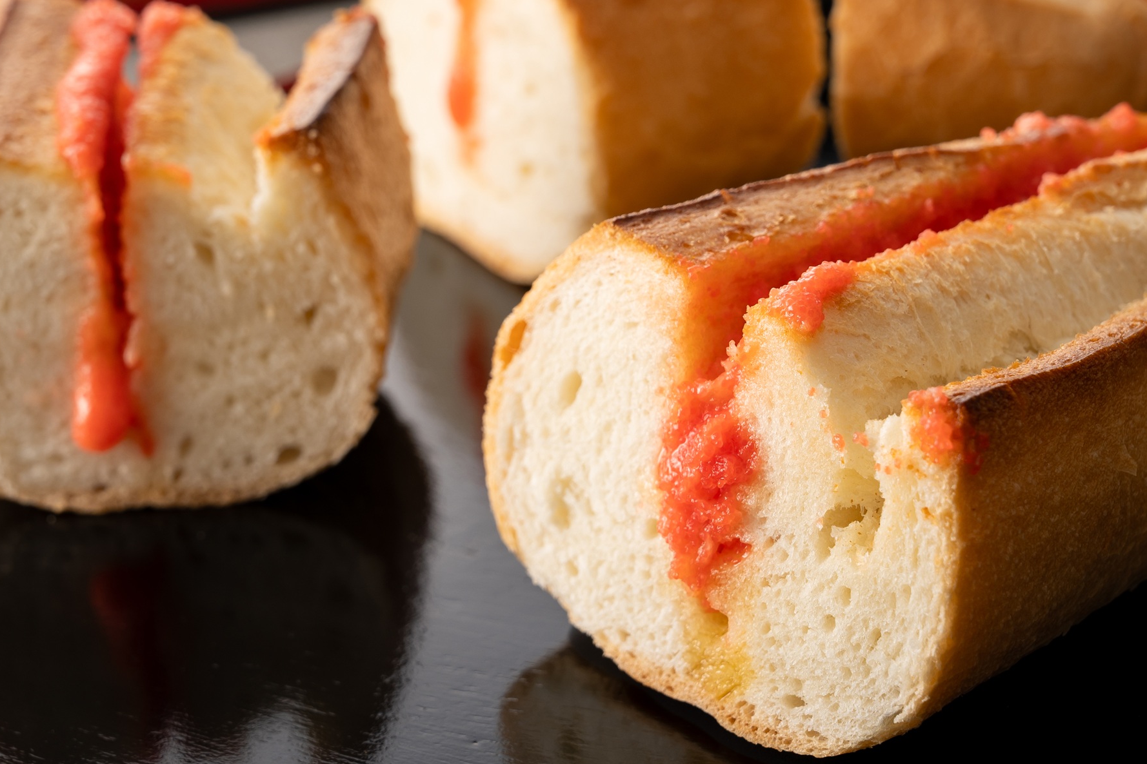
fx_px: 3791
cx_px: 545
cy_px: 215
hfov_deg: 17.2
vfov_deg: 11.5
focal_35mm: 119
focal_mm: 70
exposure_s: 1/160
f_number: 8
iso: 100
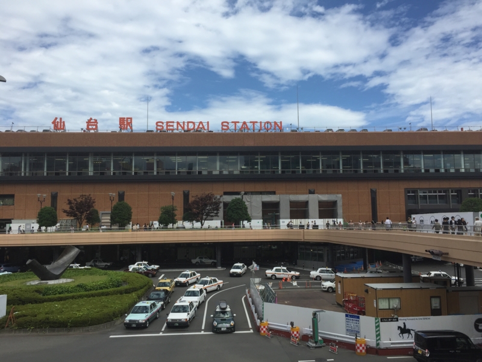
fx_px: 404
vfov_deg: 48.2
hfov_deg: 61.7
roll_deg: -0.7
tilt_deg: +5.4
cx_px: 241
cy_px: 181
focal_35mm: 29
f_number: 2.2
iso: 32
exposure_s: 1/2326
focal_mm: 4.15
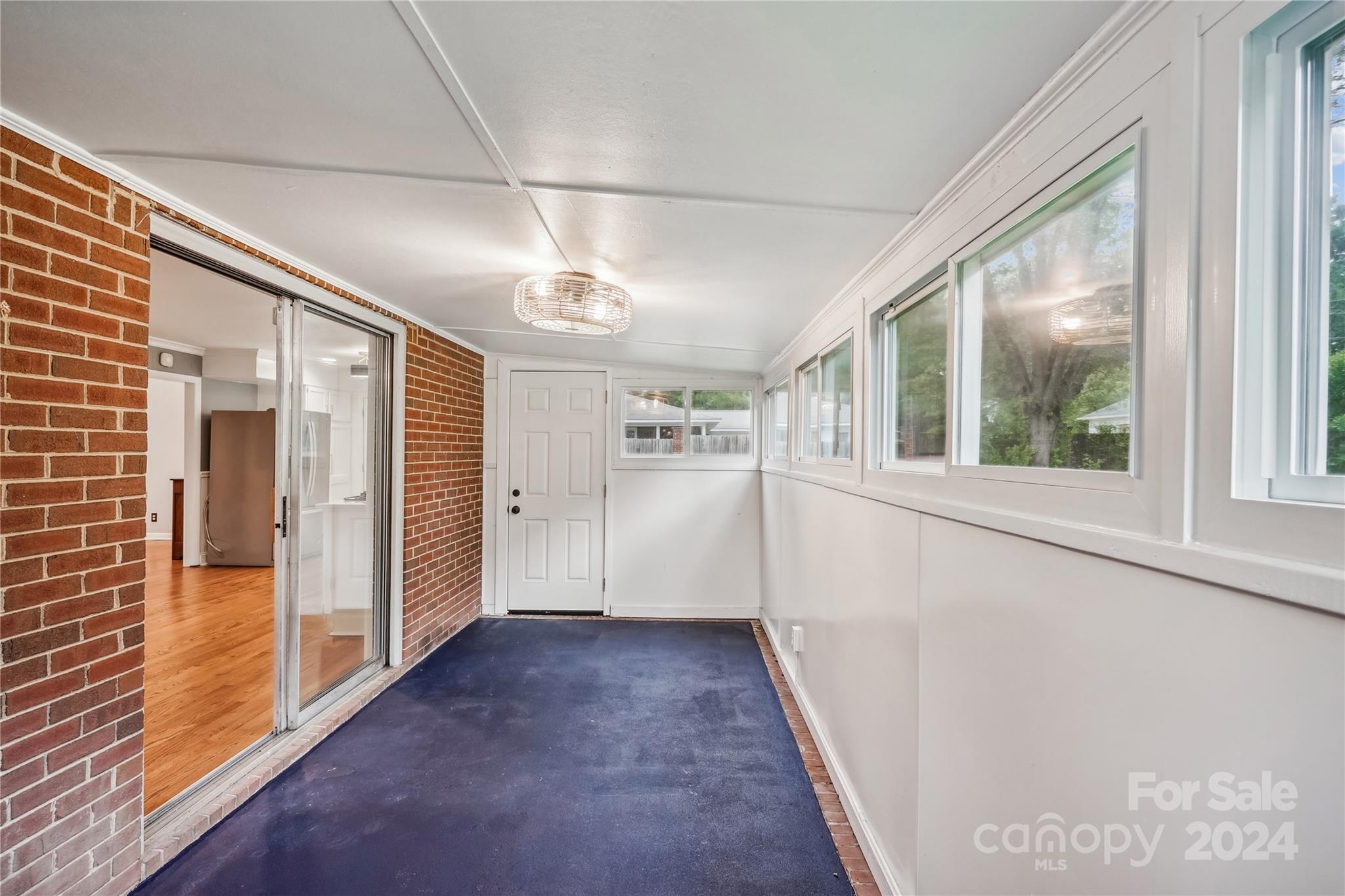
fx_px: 598
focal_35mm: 16
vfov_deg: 73.7
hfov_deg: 96.7
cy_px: 448
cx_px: 672
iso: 250
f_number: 8
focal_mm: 16
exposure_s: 1/6
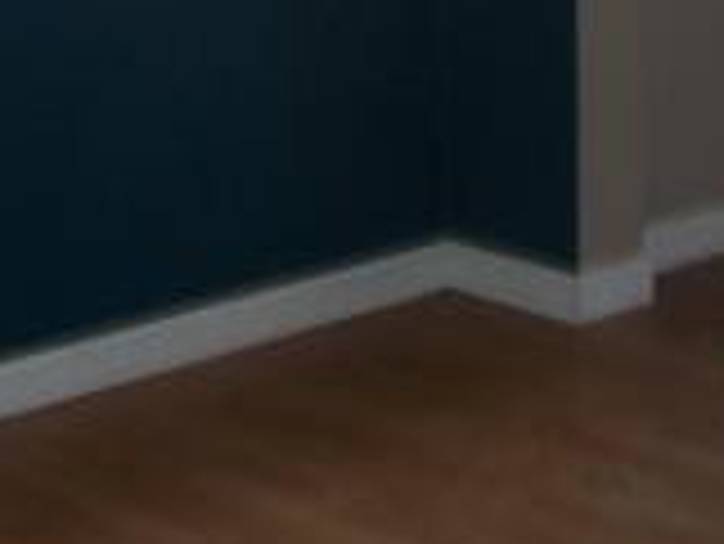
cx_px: 288
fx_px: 2407
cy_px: -211
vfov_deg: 12.4
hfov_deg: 17.1
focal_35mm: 115
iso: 80
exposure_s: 1/30
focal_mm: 5.7
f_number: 2.9
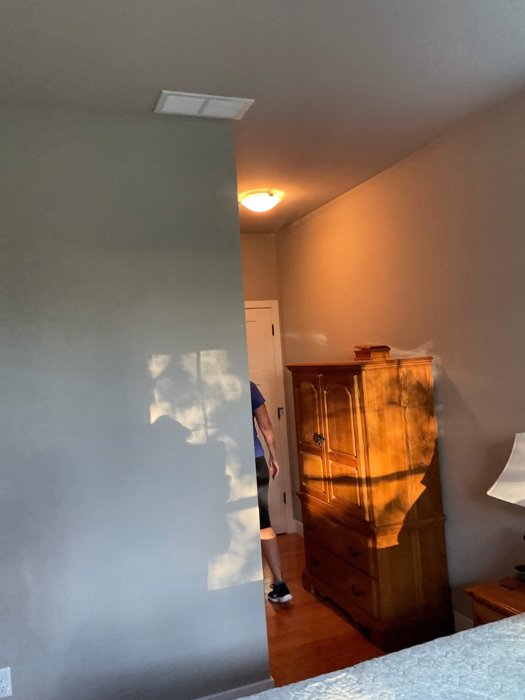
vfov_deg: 61.7
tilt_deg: +1.2
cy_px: 350
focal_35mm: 29
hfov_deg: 48.2
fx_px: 586
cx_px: 262
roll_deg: +2.6
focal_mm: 3
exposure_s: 1/60
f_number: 1.8
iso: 250
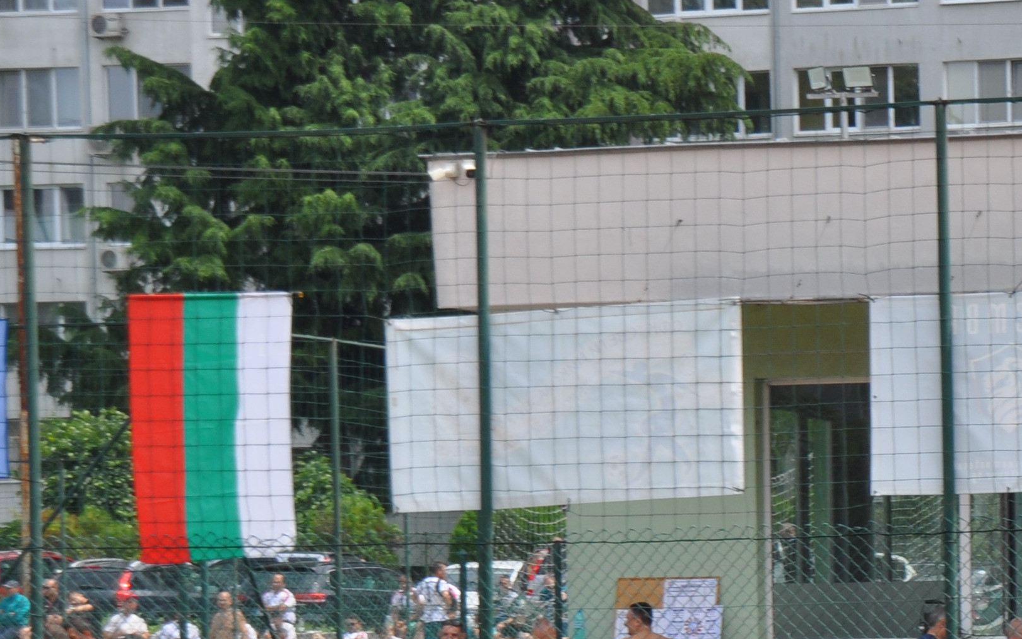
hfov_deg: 10.6
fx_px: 5404
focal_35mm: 194
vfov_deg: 6.7
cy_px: 625
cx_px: 1287
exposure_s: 1/320
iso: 200
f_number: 9
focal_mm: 48
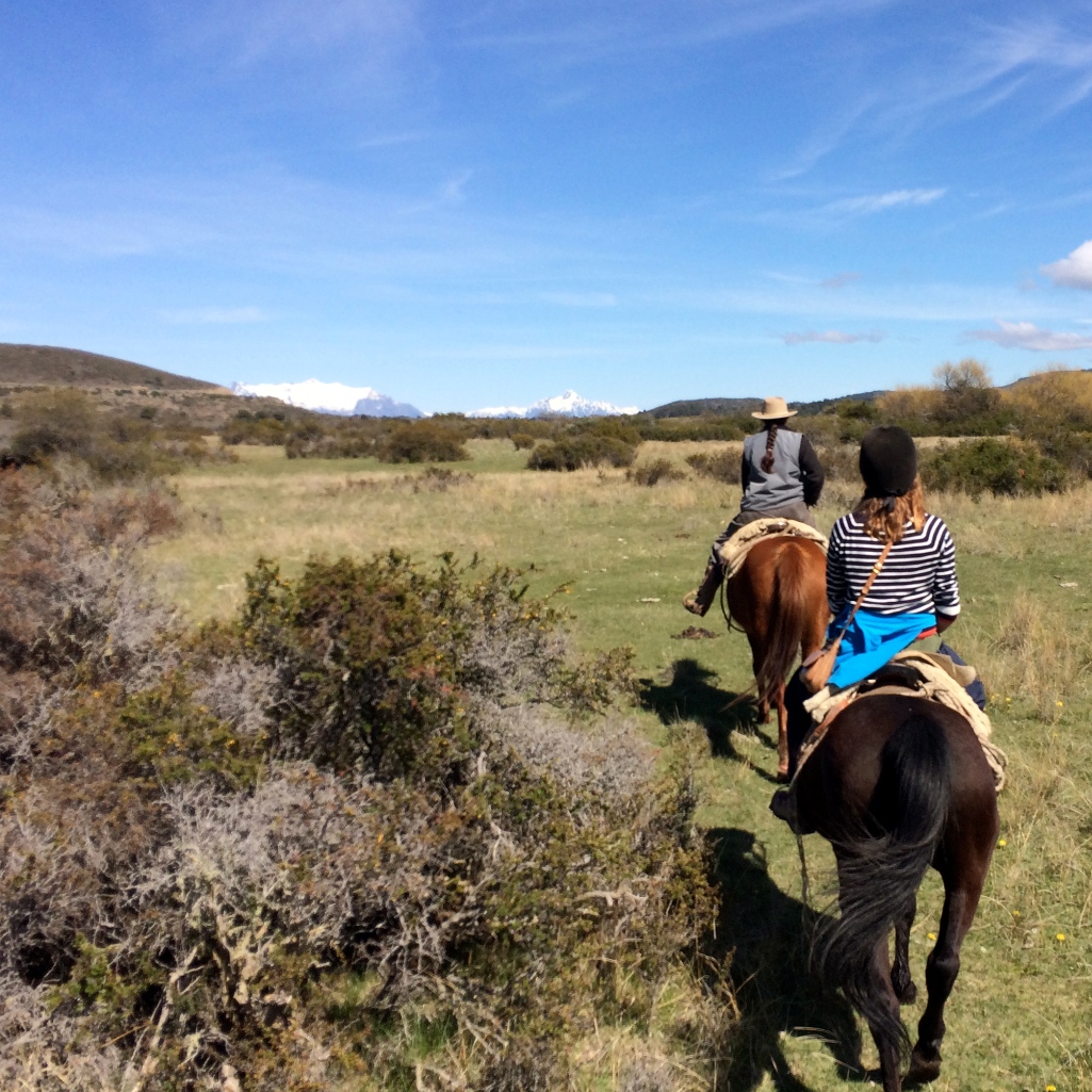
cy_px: 574
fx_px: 1428
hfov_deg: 40.8
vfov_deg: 41.8
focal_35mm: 40
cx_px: 800
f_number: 2.2
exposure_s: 1/2415
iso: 32
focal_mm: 4.15
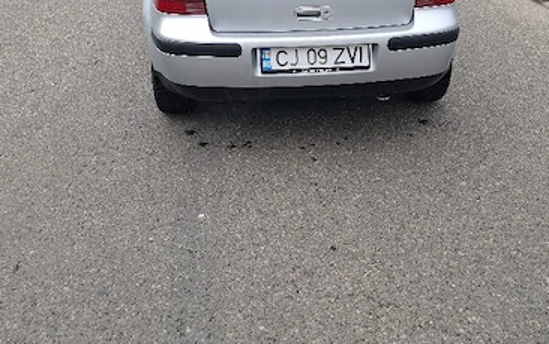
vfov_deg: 31.6
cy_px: 101
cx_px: 308
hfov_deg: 49.2
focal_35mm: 40
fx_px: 599
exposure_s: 1/323
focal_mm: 5.54
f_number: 1.8
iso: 50
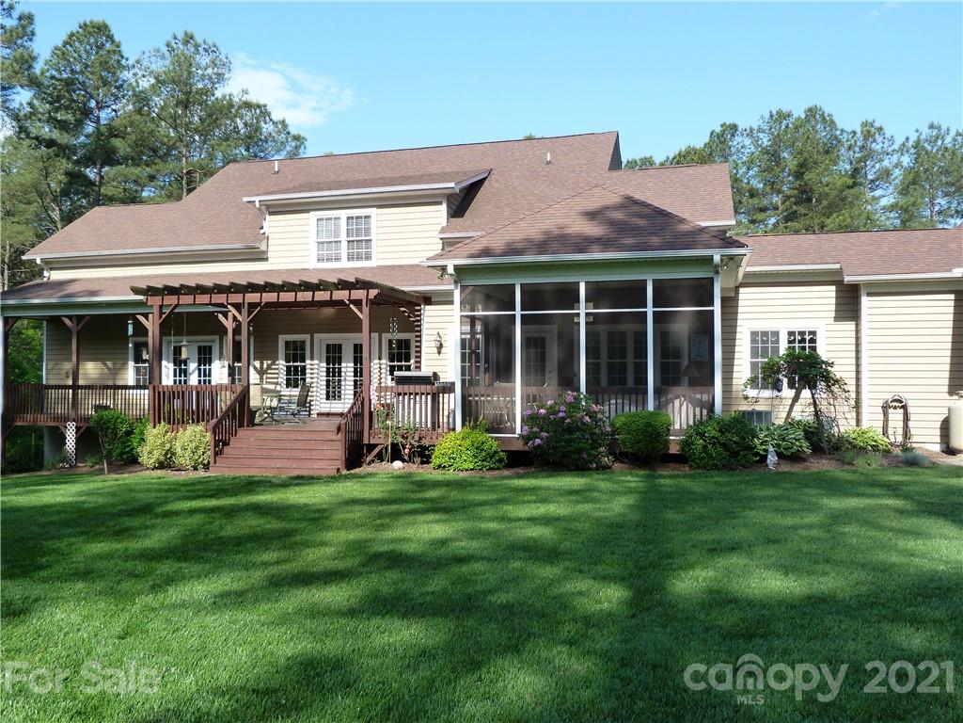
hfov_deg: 61.7
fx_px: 807
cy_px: 362
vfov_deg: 48.2
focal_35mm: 29
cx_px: 482
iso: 125
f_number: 4
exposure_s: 1/250
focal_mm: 5.2
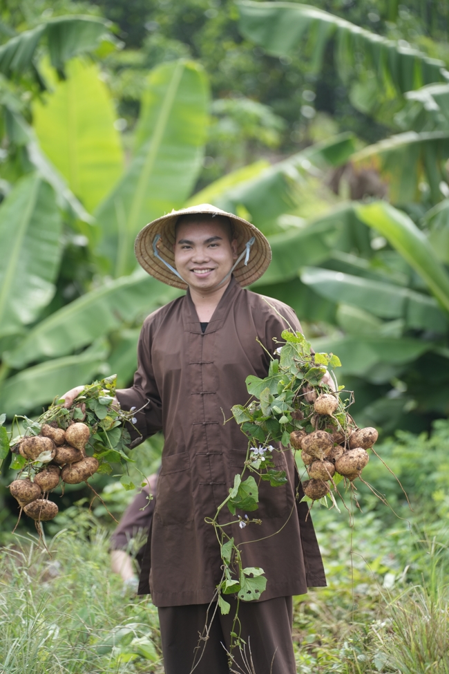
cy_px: 337
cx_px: 224
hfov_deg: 9.1
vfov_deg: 13.7
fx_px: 2806
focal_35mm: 150
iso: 400
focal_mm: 150
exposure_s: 1/1000
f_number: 3.2
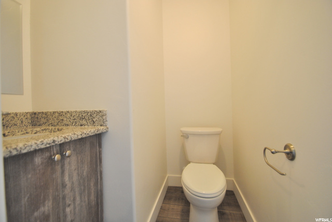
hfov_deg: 100.3
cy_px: 111
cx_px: 166
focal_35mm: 15
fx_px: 138
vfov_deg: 77.4
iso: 320
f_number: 3.5
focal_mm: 10
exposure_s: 1/30
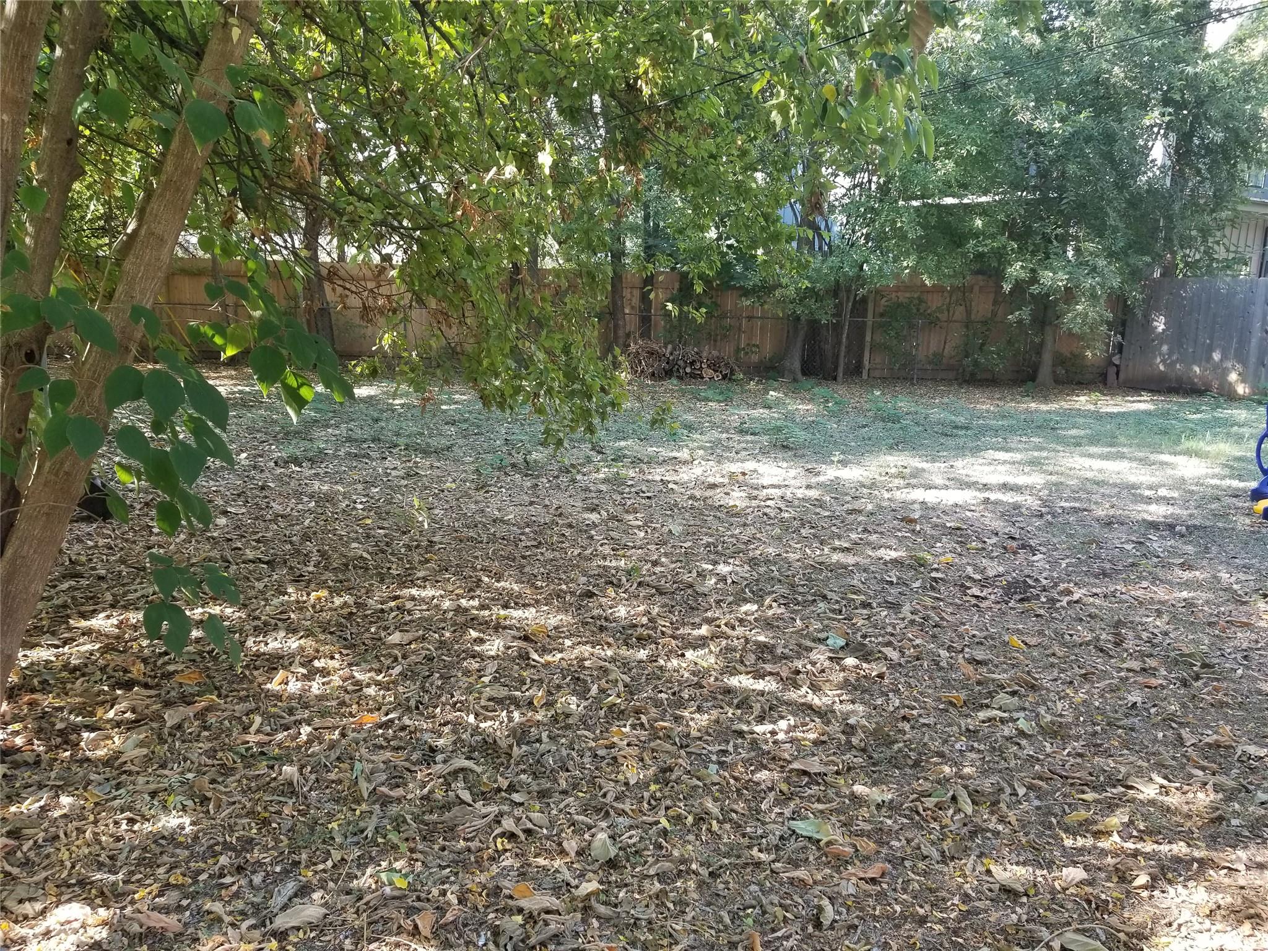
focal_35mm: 26
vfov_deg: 53.1
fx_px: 952
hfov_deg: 67.3
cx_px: 634
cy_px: 476
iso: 64
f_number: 1.7
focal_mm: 4.25
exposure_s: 1/120
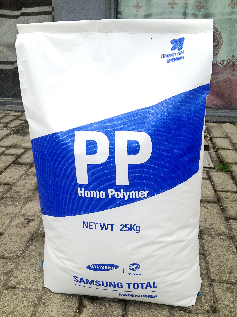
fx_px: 320
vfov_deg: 52.6
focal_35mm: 35
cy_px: 158
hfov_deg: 40.7
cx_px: 118
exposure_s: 1/1534
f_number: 2.4
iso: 50
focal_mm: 4.28
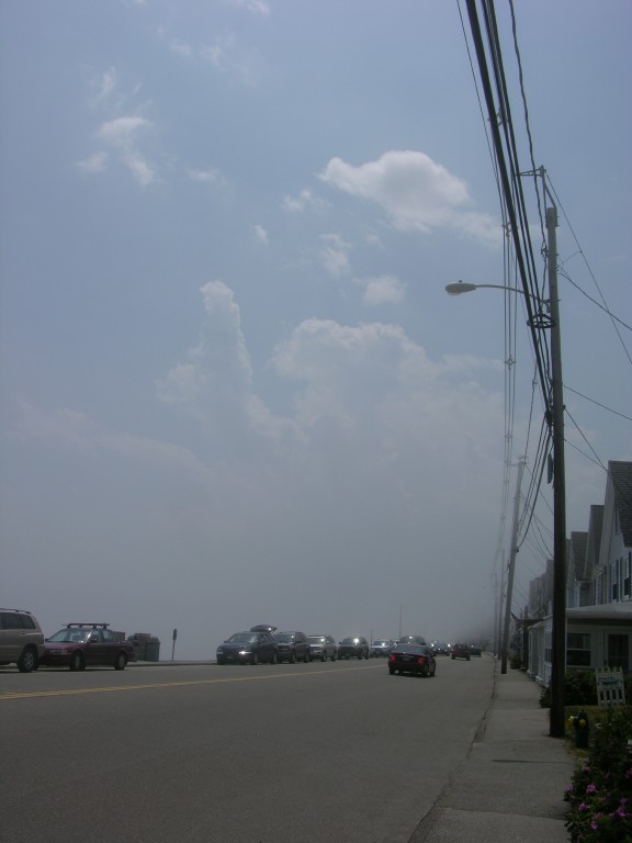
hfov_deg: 40.7
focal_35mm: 35
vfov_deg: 52.6
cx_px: 316
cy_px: 422
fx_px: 852
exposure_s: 1/694
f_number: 8
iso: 50
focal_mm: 8.9
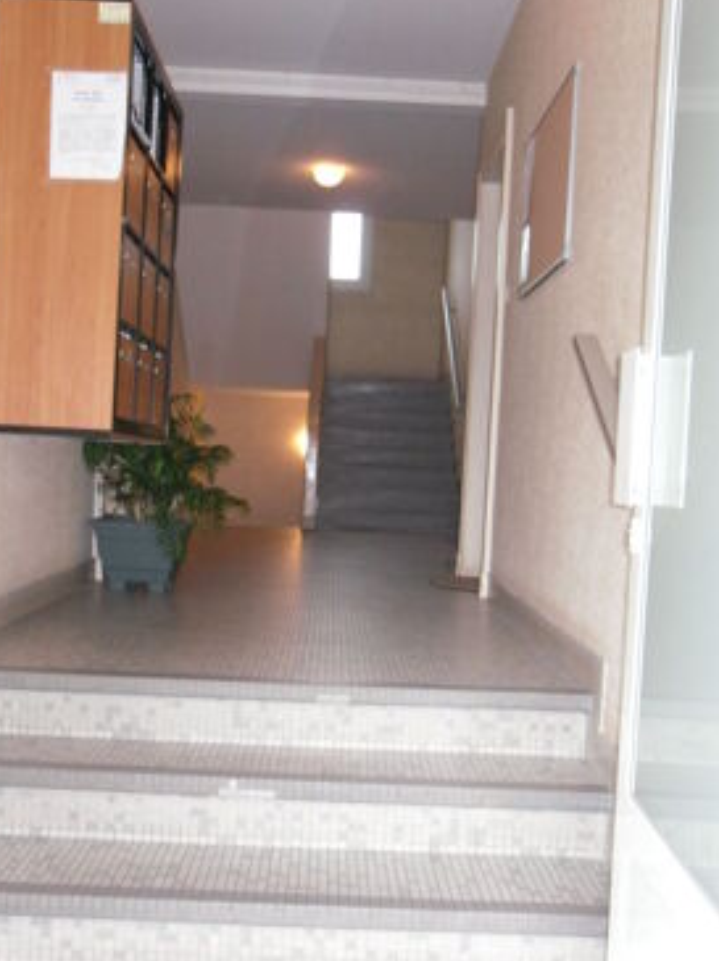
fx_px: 1137
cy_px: 502
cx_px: 324
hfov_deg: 35.0
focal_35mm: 41
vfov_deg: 45.8
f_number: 3.5
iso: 400
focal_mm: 6.3
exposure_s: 1/45
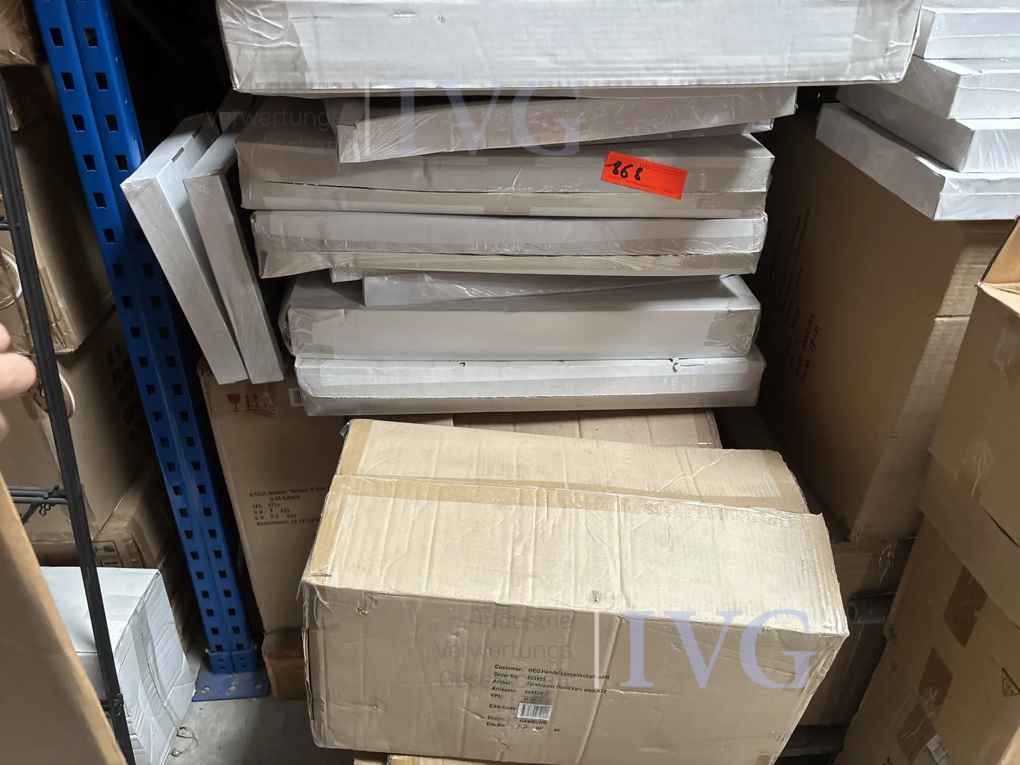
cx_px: 510
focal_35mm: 26
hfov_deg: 67.3
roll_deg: -1.1
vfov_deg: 53.1
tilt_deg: -31.3
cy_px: 382
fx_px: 766
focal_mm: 5.96
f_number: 1.6
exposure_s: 1/60
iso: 320
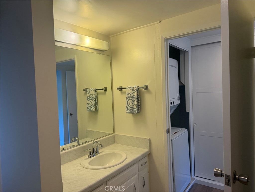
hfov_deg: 71.6
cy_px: 96
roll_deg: +1.5
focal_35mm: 24
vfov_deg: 56.8
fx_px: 177
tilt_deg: -1.1
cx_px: 128
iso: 200
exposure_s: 1/210
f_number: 1.78
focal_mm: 6.76
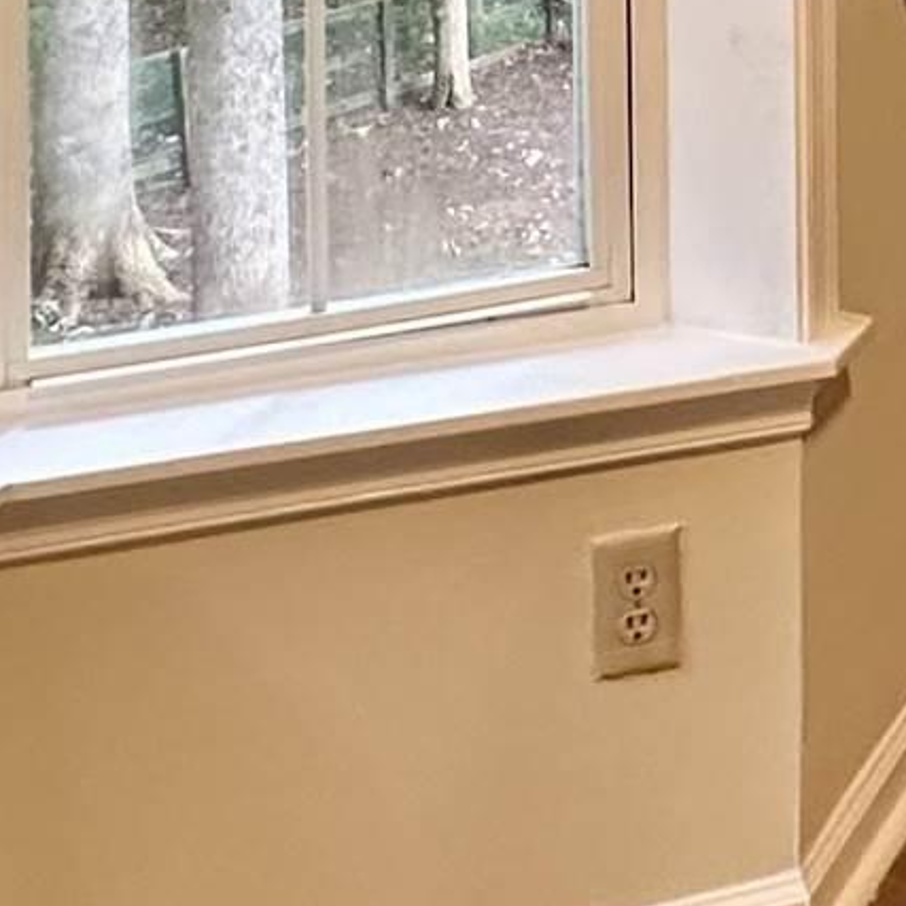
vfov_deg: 16.3
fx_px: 2635
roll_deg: +0.5
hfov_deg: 18.9
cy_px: -741
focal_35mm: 89
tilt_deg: +2.4
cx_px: 946
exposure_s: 1/60
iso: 250
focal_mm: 2.22
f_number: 2.2
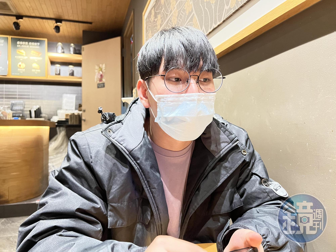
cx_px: 168
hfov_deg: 67.3
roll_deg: +0.2
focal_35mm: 26
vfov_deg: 53.1
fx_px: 252
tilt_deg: +1.2
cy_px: 126
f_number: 1.5
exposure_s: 1/40
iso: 640
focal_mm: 5.7
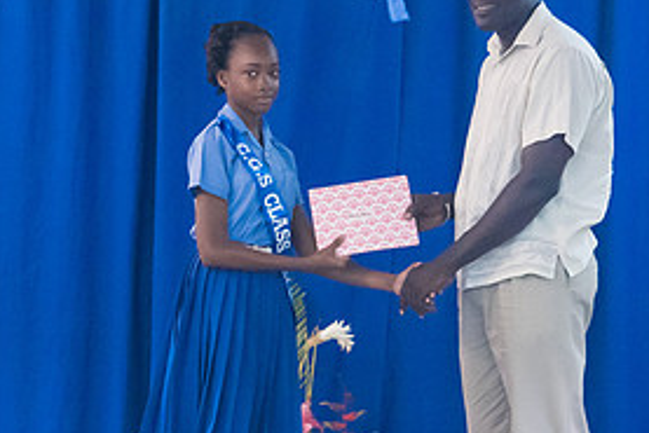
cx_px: 262
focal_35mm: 367
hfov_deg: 5.6
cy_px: 221
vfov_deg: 3.8
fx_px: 6619
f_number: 6.3
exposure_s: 1/200
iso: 18000
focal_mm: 175
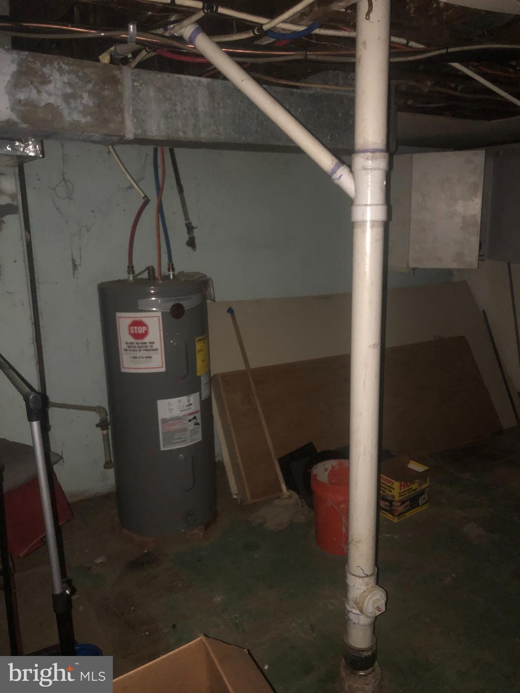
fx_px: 561
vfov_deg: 63.4
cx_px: 260
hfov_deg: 49.7
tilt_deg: -13.1
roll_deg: +1.1
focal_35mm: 28
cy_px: 346
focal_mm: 3.99
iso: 320
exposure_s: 1/4
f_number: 1.8
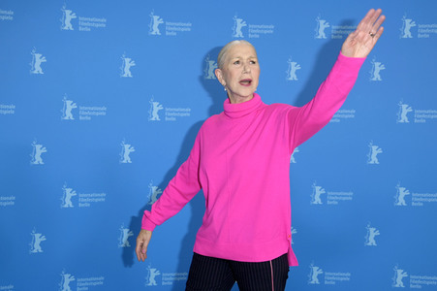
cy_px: 146
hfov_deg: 43.6
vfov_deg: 29.8
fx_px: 546
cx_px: 218
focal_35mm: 45
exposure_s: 1/250
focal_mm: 45
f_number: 5.6
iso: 1000
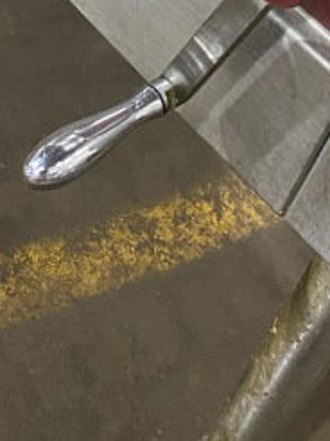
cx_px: 59
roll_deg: -14.8
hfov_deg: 17.0
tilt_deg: -34.0
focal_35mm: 86
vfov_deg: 20.0
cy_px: -198
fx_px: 1095
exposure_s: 1/60
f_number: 1.8
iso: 500
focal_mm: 4.25
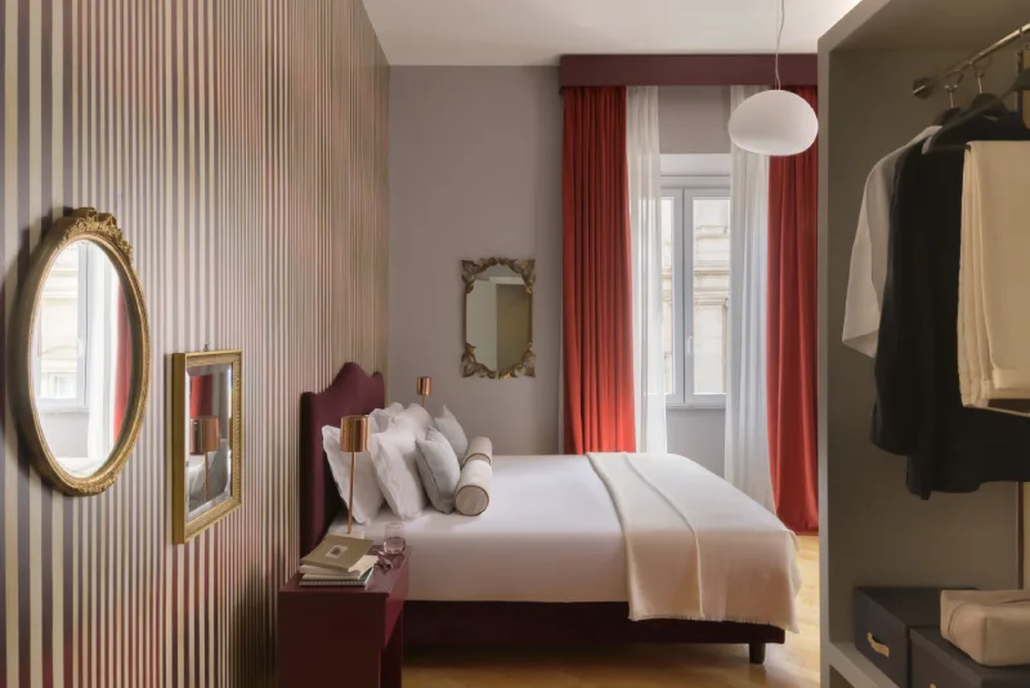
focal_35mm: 24
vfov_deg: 53.2
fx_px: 687
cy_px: 344
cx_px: 515
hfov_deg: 73.7
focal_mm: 24
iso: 400
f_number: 20
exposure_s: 1/50
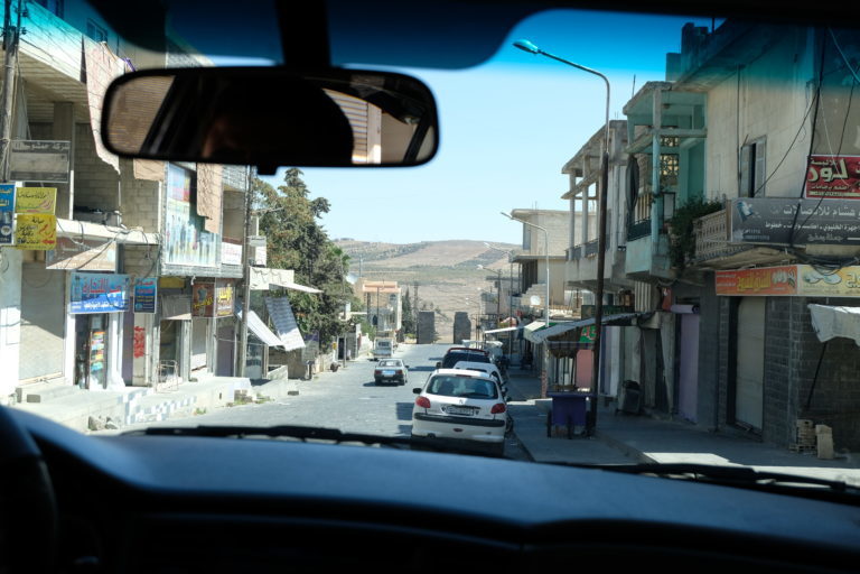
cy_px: 287
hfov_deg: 44.5
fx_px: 1051
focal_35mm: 44
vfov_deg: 30.5
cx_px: 430
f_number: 5.6
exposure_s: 1/250
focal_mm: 29.5
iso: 200
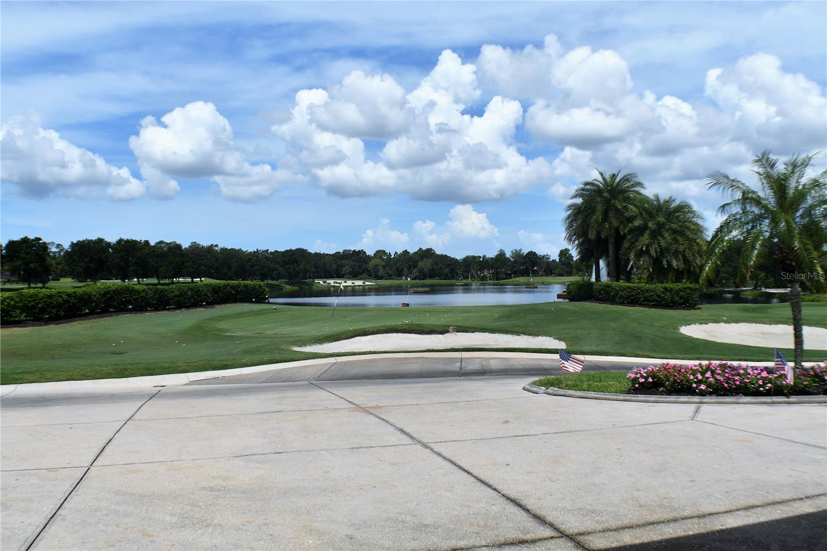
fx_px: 919
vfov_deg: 33.4
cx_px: 414
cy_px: 276
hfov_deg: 48.5
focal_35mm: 40
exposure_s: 1/400
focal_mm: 27
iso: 100
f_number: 10
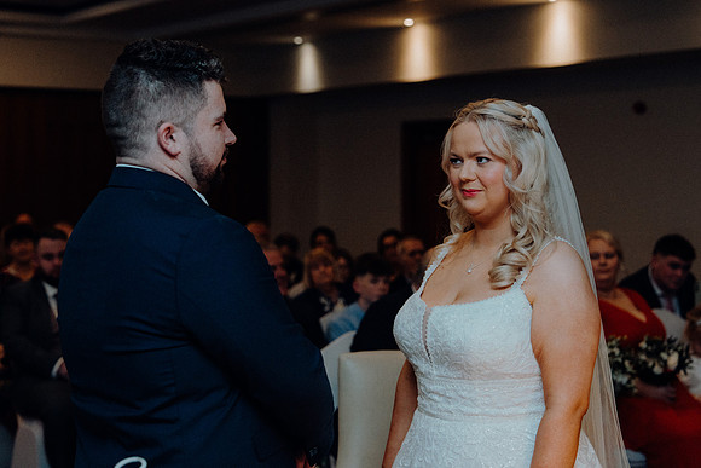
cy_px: 234
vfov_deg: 19.7
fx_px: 1344
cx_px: 350
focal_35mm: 69
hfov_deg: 29.2
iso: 2500
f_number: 3.5
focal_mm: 69
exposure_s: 1/160
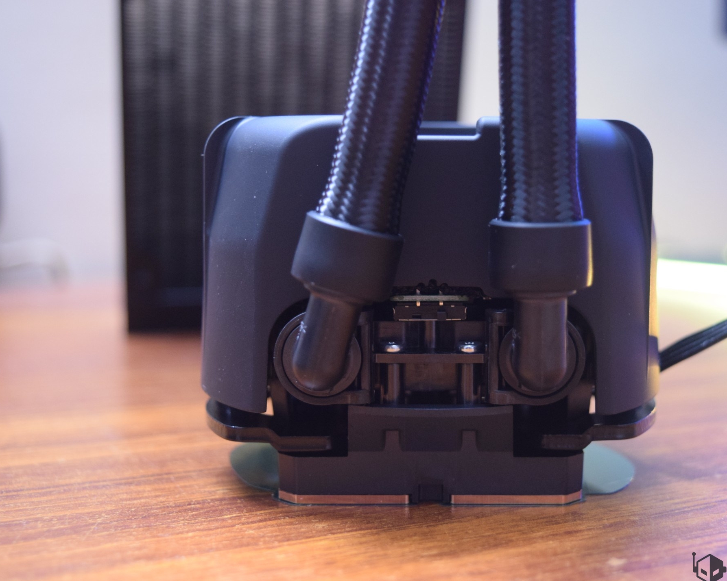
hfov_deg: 31.6
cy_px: 292
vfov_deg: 25.6
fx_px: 1281
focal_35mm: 60
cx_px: 434
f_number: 5
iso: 1600
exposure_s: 1/8
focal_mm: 35
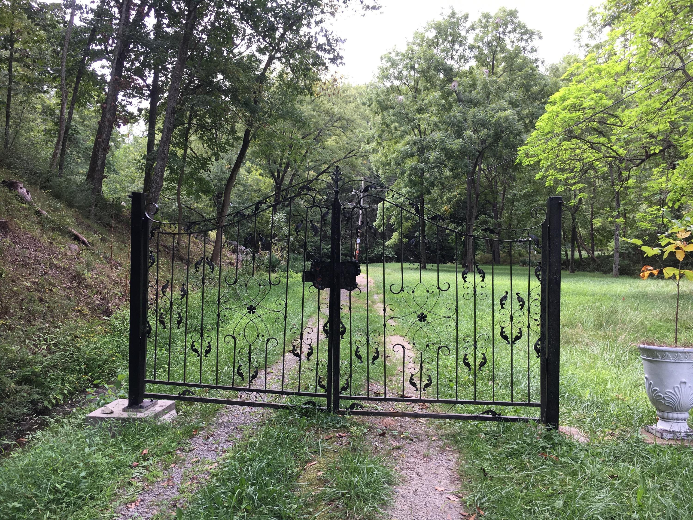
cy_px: 260
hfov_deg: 61.7
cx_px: 346
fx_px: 581
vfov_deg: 48.2
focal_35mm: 29
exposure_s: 1/159
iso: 25
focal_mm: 4.15
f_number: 2.2
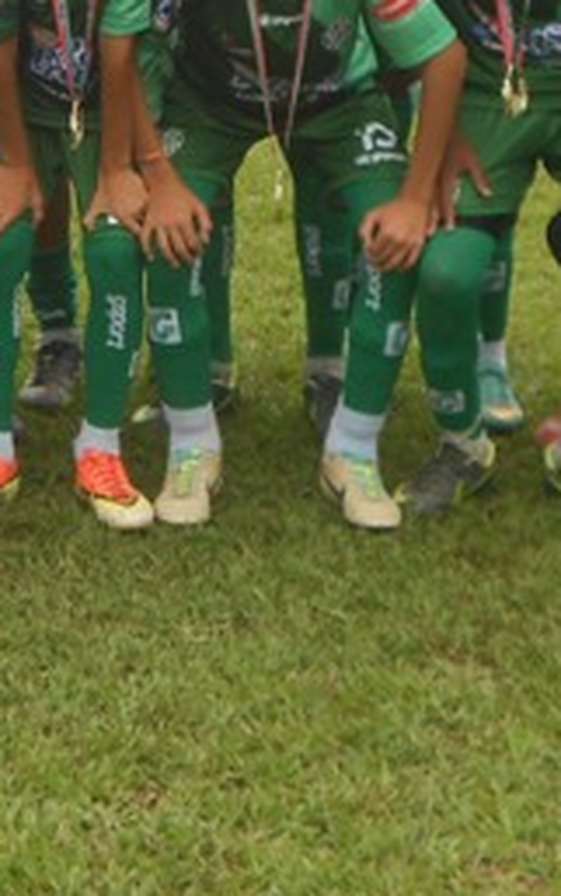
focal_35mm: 122
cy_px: -132
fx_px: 2979
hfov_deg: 10.5
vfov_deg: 16.5
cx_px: -164
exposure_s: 1/250
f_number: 3.9
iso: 80
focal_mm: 6.9
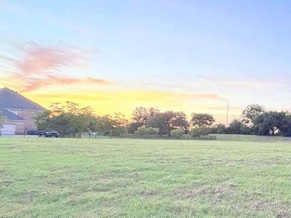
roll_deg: -2.4
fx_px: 252
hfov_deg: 46.6
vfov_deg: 46.5
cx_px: 310
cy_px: 132
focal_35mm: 30
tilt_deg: +1.7
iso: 320
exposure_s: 1/83
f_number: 2.2
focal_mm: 2.22
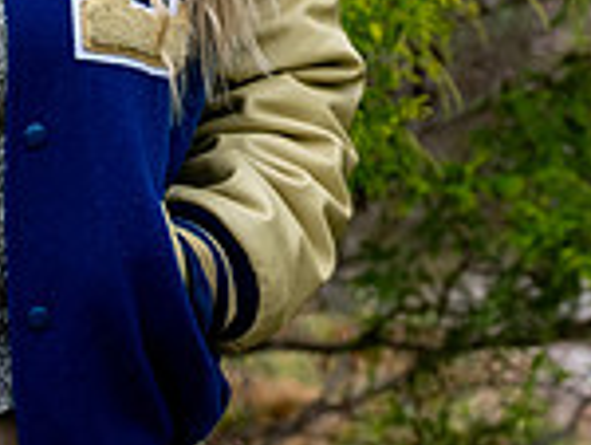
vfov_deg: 5.3
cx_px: 319
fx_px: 4754
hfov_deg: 7.1
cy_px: -179
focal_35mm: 278
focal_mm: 50
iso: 250
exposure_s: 1/500
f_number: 2.8
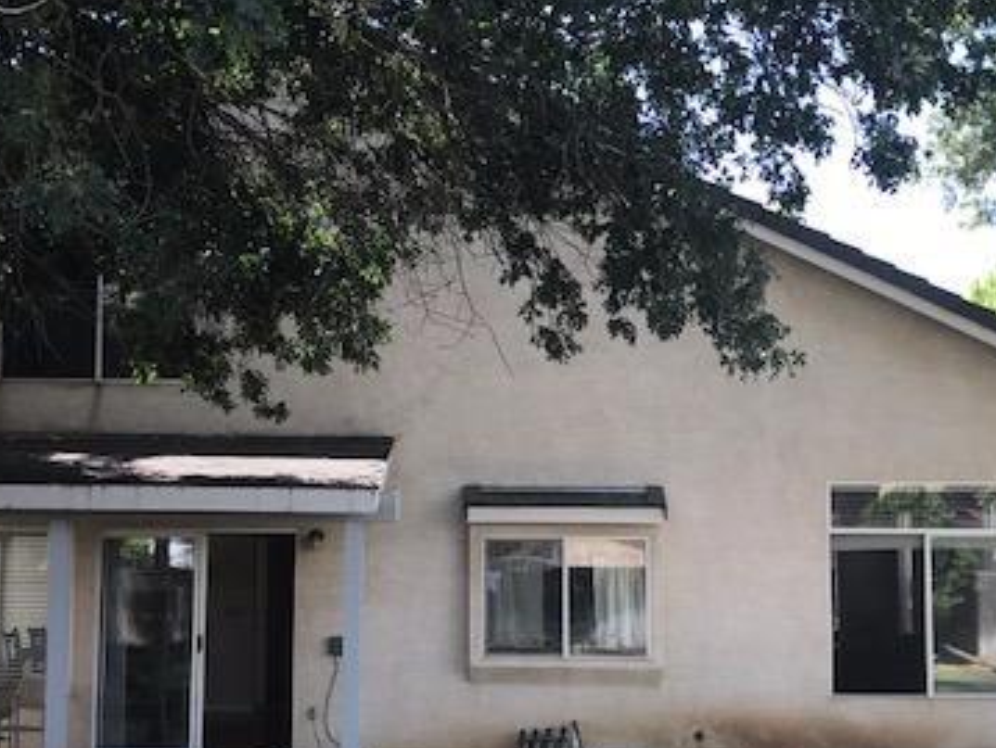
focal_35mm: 50
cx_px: 492
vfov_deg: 29.0
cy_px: 475
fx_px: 1440
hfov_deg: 38.2
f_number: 1.8
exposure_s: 1/372
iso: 20
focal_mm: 3.99
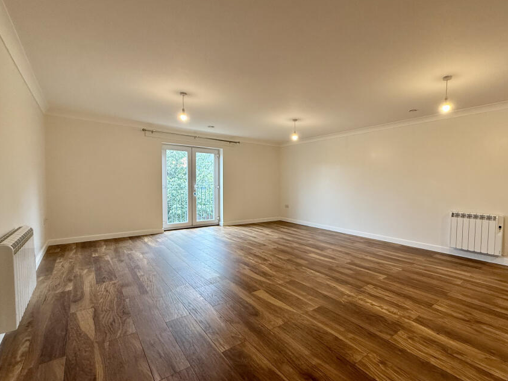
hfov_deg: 90.2
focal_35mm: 17
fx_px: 249
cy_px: 194
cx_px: 296
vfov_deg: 74.7
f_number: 2.2
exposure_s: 1/100
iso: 200
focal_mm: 2.22
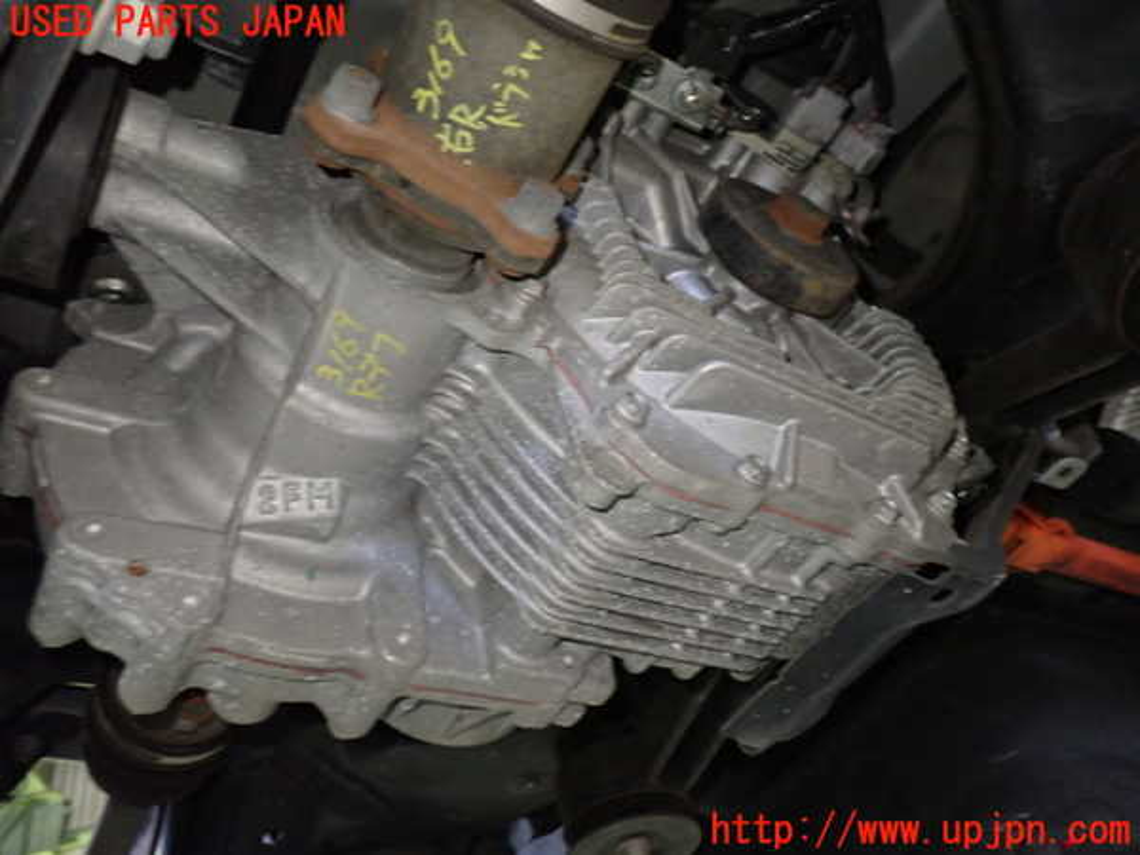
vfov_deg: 46.8
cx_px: 570
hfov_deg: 60.0
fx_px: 988
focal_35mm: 30
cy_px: 428
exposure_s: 1/30
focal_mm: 5.4
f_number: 2.3
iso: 800
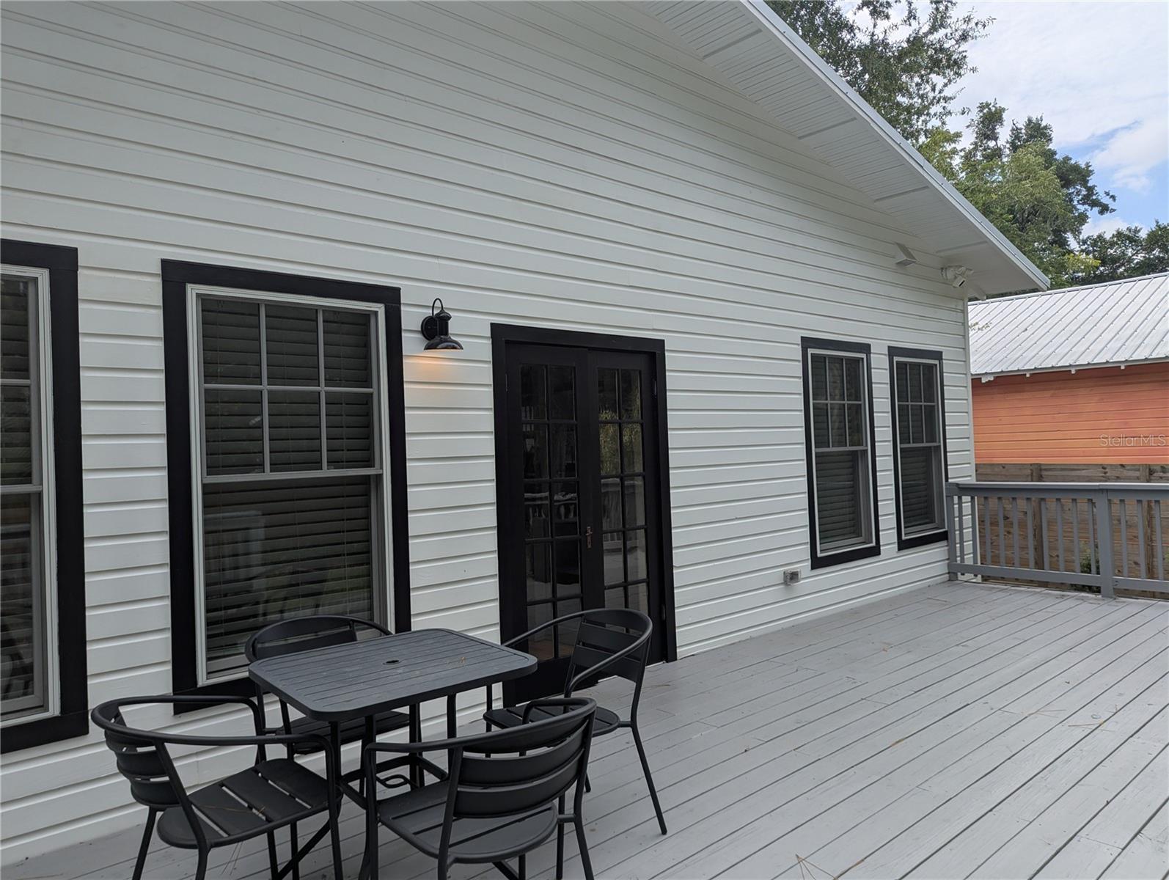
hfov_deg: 71.5
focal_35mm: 24
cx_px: 584
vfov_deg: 56.9
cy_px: 440
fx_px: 812
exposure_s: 1/935
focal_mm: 6.81
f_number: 1.85
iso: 20
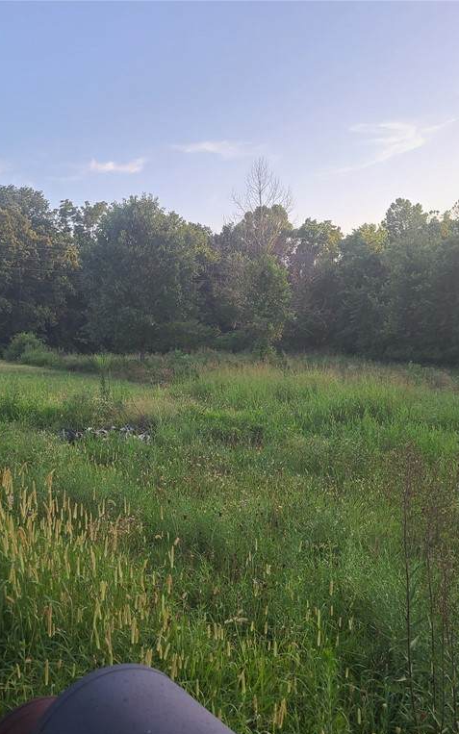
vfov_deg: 52.7
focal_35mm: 37
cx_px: 175
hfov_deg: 34.3
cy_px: 368
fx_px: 740
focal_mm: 5.4
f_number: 1.8
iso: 40
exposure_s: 1/341
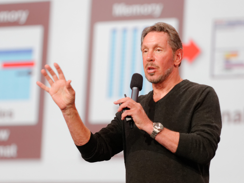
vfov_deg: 5.9
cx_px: 132
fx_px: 1780
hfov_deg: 7.8
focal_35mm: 253
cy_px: 91
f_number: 2.8
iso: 1000
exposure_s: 1/125
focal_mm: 155
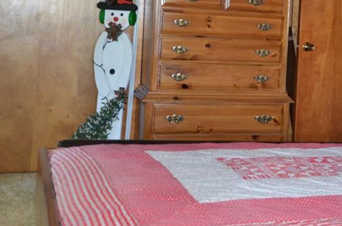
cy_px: 30
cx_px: 324
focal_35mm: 74
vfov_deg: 18.1
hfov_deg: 26.3
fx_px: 701
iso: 800
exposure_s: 1/60
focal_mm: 25
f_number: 4
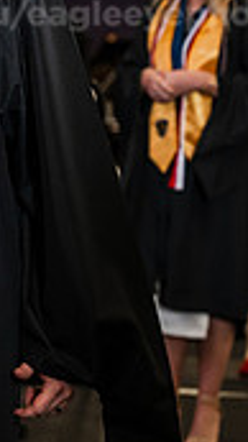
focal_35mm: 239
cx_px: -414
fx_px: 2801
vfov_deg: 9.0
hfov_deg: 4.9
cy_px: 68
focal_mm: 68
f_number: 4.5
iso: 1250
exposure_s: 1/200
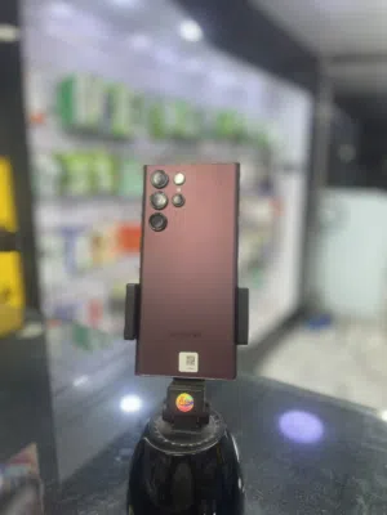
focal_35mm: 26
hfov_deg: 53.1
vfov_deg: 67.3
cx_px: 194
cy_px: 258
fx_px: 388
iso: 32
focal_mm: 4.2
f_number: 1.6
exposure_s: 1/127
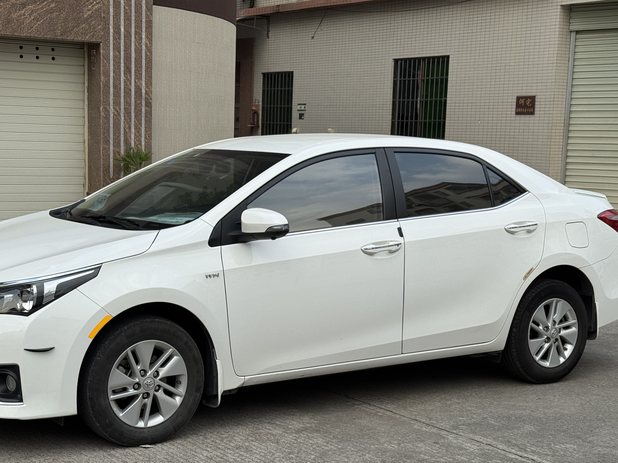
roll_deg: -1.0
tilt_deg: -7.4
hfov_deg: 31.6
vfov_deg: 24.0
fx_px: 1089
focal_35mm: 61
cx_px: 249
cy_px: 277
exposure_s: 1/1458
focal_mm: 6.76
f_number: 1.78
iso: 64
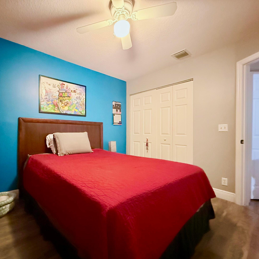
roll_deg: -0.4
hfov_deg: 82.8
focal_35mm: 17
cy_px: 133
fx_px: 144
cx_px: 102
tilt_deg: +0.4
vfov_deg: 83.9
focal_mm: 2.22
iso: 1600
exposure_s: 1/40
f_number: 2.2
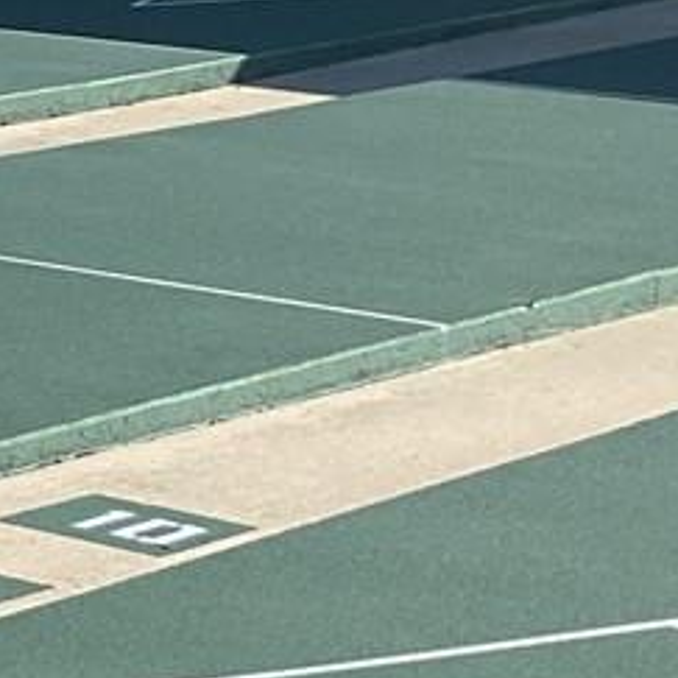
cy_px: 173
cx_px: -1256
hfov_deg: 8.8
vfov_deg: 10.3
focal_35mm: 169
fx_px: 3745
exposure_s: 1/1786
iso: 16
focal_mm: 3
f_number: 1.8
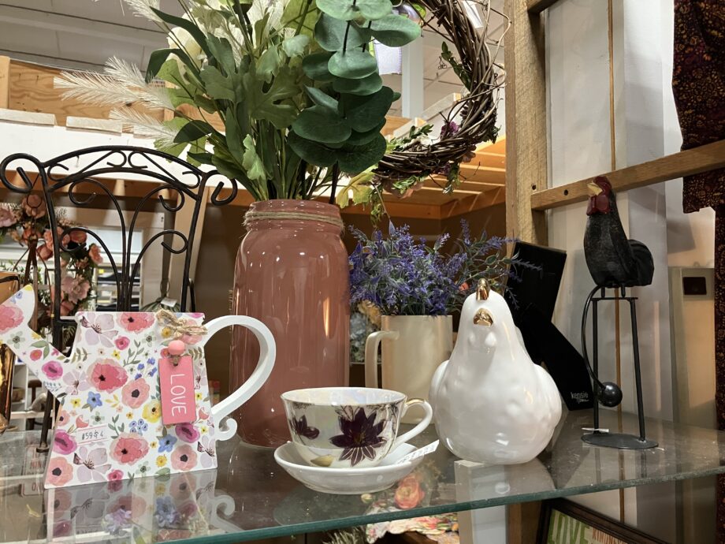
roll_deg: +0.0
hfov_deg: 63.4
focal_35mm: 28
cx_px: 362
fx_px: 586
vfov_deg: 49.7
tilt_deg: +5.4
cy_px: 272
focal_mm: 3.99
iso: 250
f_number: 1.8
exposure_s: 1/60
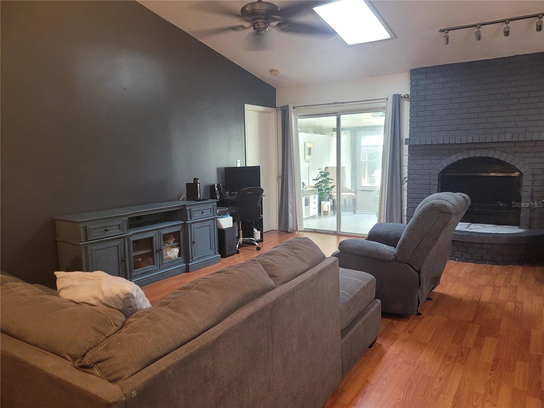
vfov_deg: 53.1
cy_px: 204
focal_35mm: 26
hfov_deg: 67.3
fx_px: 409
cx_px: 272
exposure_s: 1/40
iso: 200
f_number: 1.8
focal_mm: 5.4
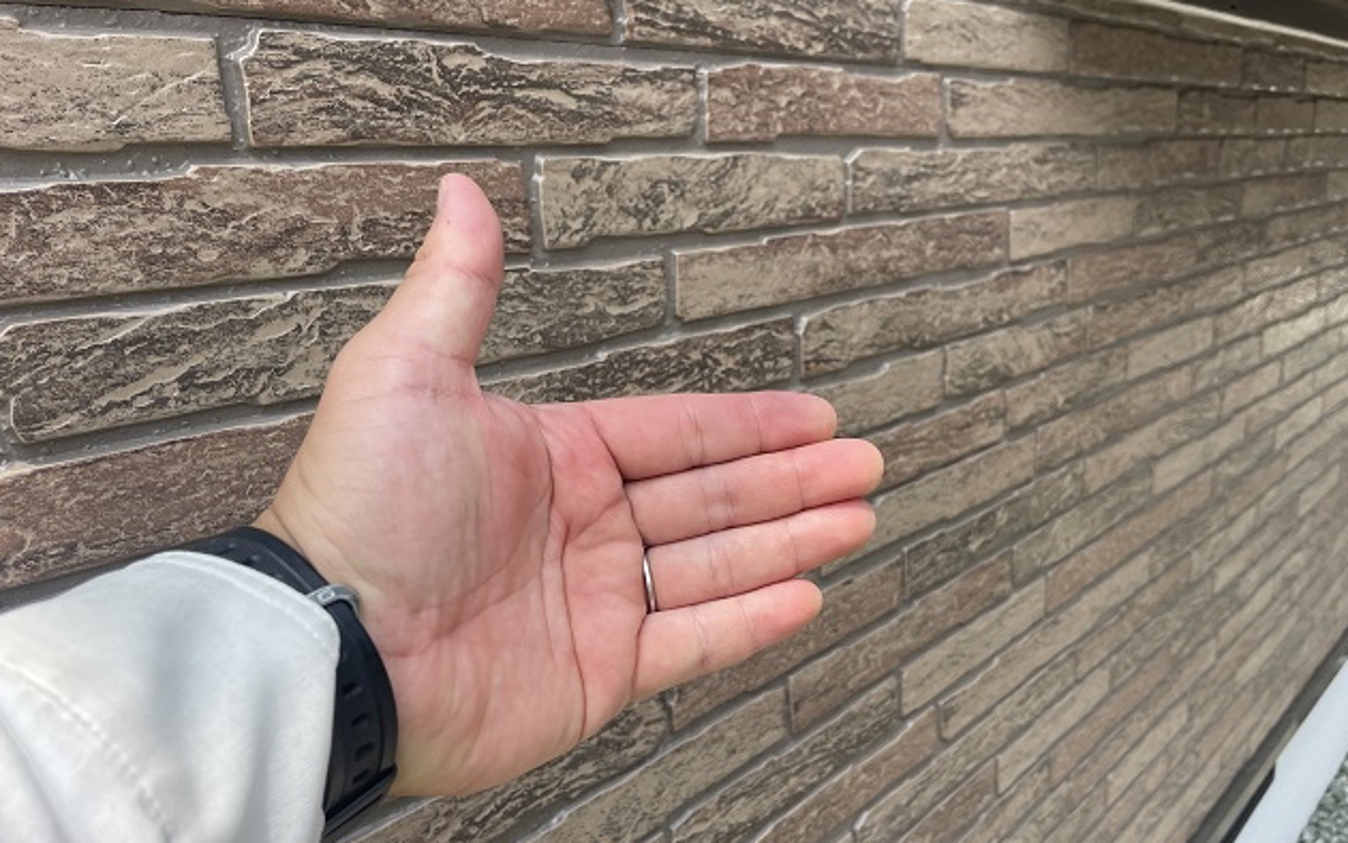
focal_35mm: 28
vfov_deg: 44.5
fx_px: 1029
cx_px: 672
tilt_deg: -13.0
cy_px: 454
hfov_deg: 66.5
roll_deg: +2.8
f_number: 1.6
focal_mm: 4.2
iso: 32
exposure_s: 1/2257
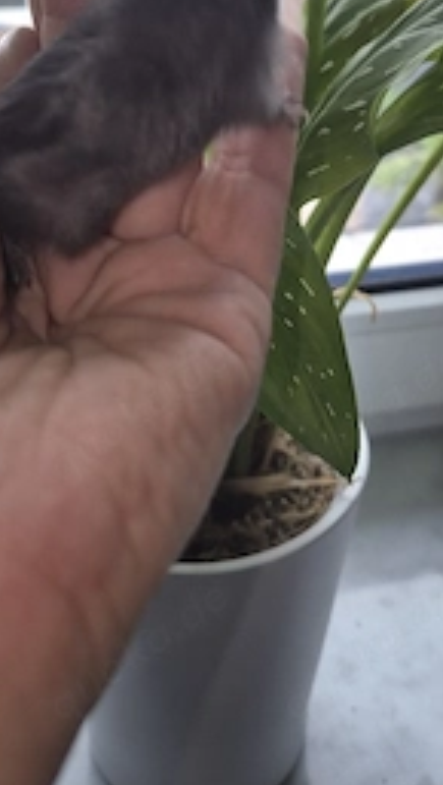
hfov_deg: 30.5
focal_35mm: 39
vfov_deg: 49.7
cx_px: 205
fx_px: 813
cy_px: 208
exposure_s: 1/100
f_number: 1.8
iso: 25
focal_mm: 5.4
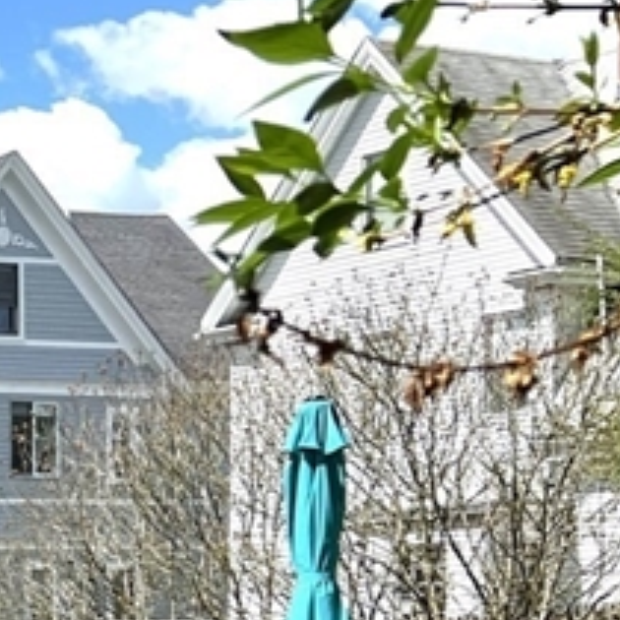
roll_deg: +1.0
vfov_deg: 15.0
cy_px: 762
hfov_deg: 12.4
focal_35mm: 112
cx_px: -853
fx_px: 2270
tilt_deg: -2.6
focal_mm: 5.7
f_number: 1.5
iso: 50
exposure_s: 1/4115
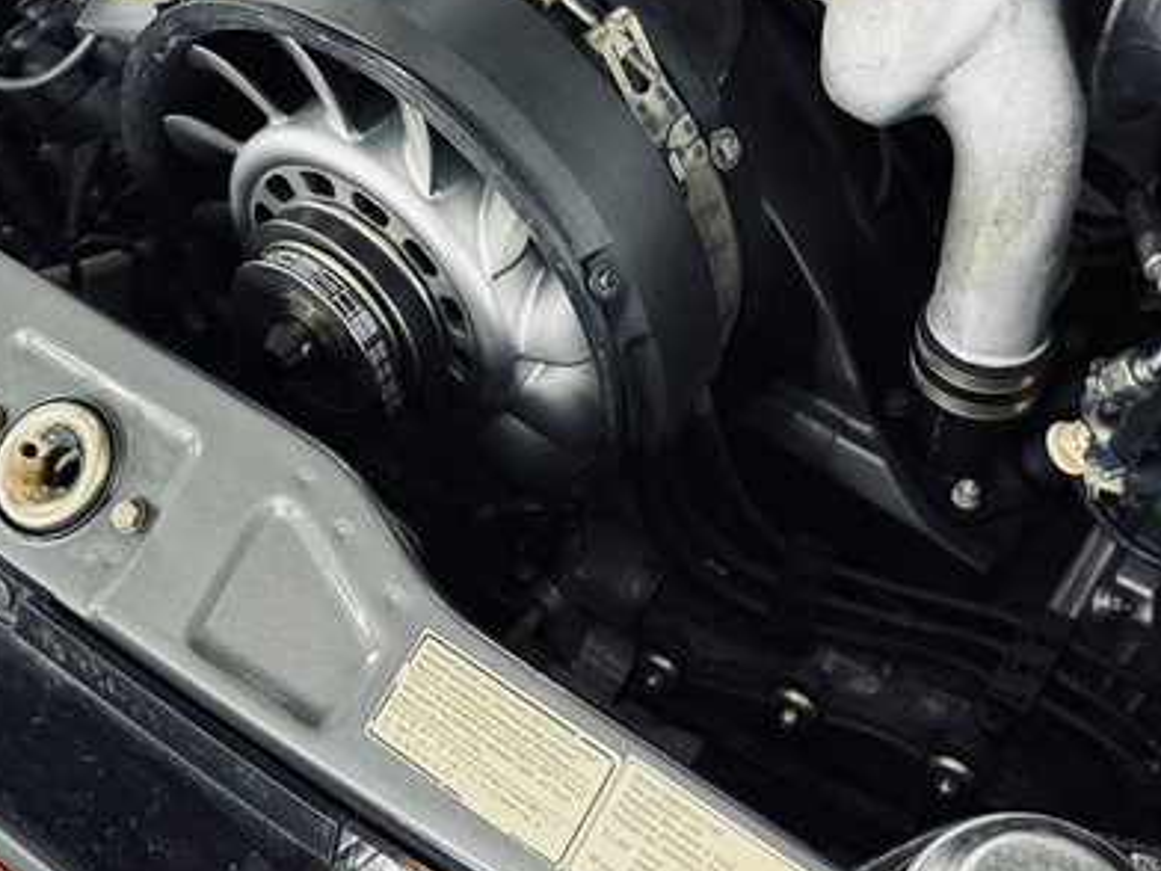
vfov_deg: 30.3
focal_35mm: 47
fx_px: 1576
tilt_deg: -42.0
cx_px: 643
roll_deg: +0.5
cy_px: 196
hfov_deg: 40.4
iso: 800
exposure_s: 1/33
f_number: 1.78
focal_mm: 6.76
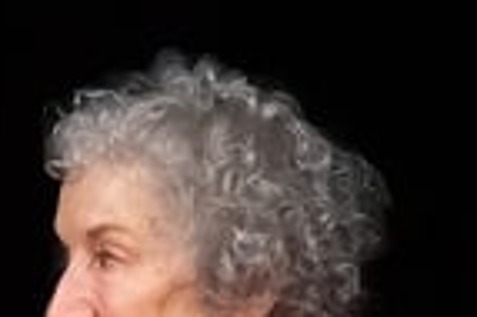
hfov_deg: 1.6
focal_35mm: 1301
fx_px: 17218
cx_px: -371
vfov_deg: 1.1
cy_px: 868
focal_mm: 141
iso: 5000
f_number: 4
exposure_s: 1/200
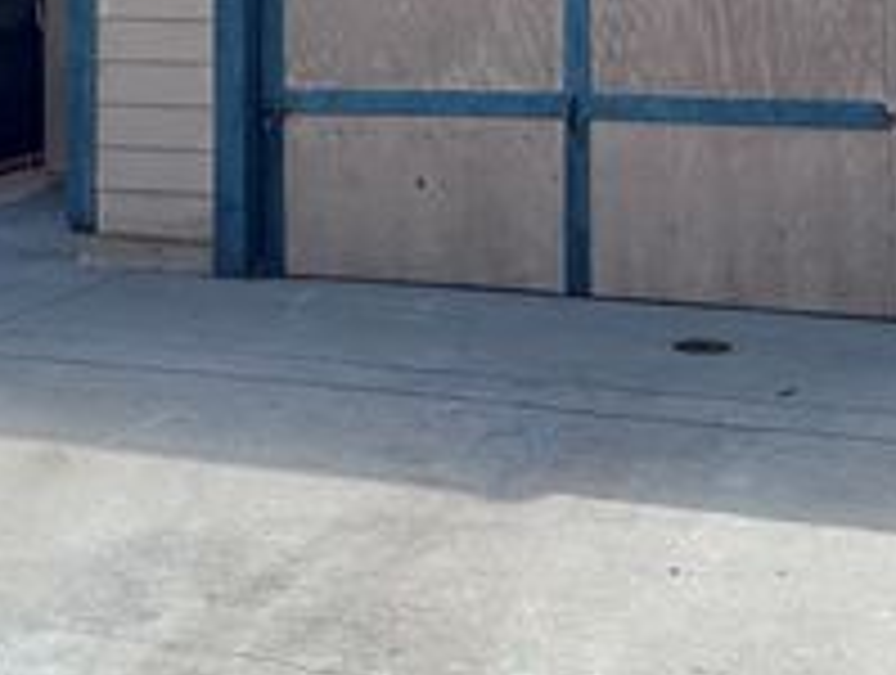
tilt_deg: +1.0
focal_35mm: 77
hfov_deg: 25.1
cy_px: -76
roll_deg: +0.0
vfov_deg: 18.4
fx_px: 1997
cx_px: 270
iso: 80
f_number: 1.78
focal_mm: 6.86
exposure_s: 1/2967
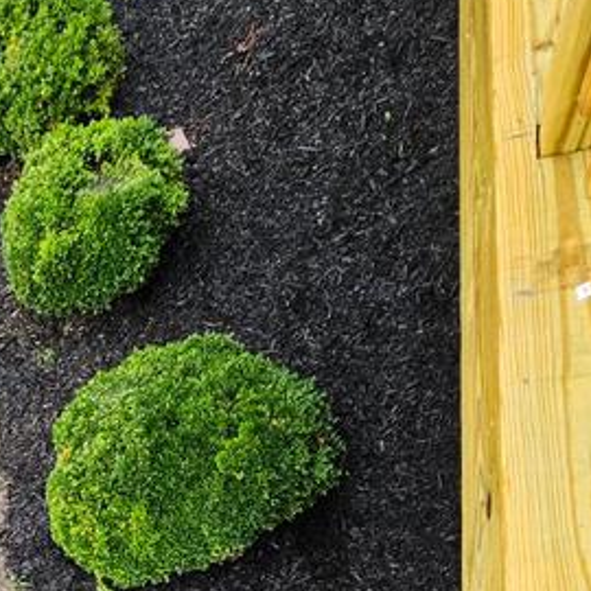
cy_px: 799
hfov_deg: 30.8
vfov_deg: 28.8
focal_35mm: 46
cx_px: -129
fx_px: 889
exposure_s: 1/215
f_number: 2.2
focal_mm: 2.2
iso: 80
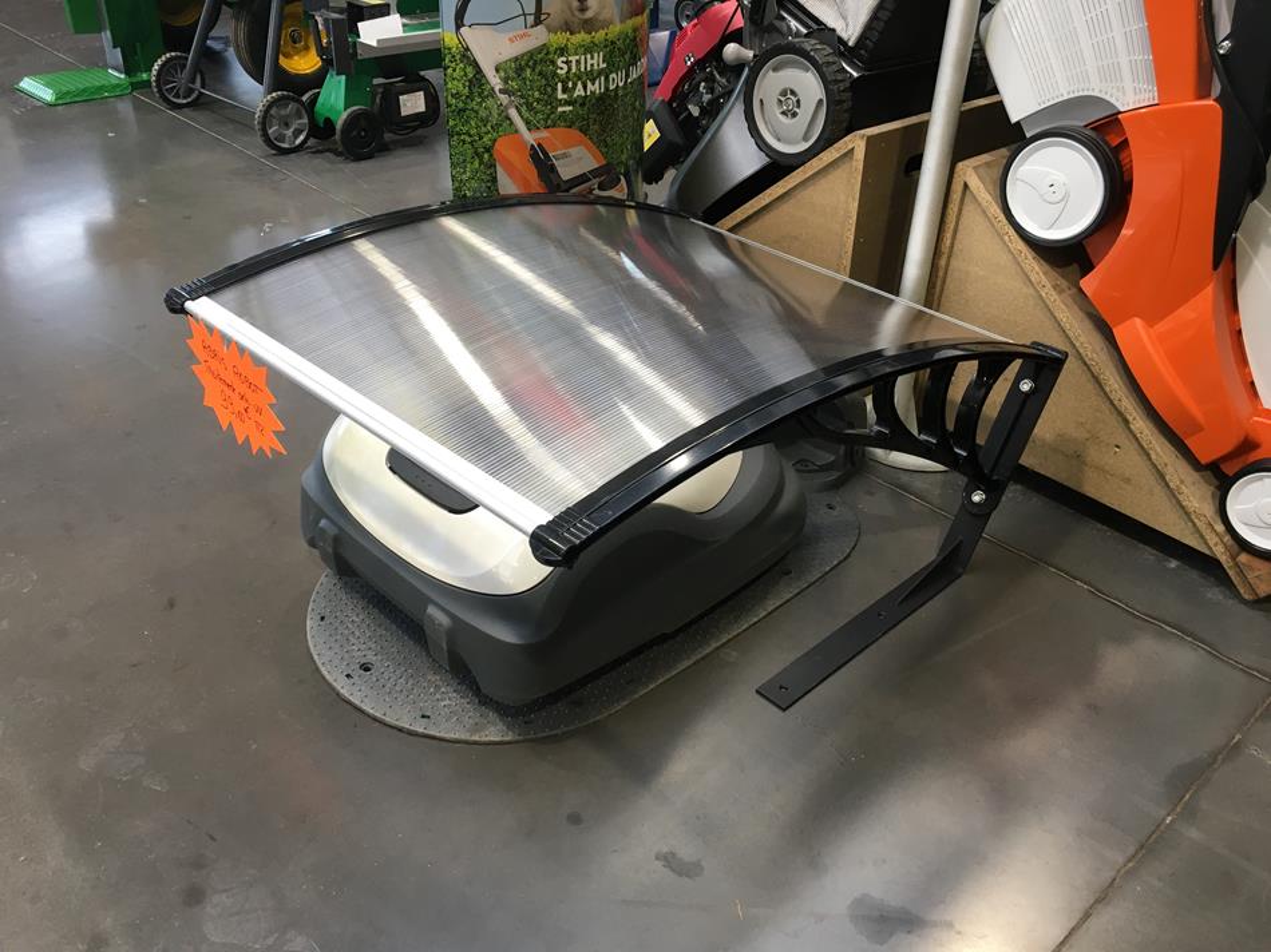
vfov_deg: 48.2
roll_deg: -2.0
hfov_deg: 61.7
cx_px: 636
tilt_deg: -32.4
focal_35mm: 29
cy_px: 476
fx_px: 1065
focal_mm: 4.15
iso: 50
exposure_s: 1/33
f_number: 2.2
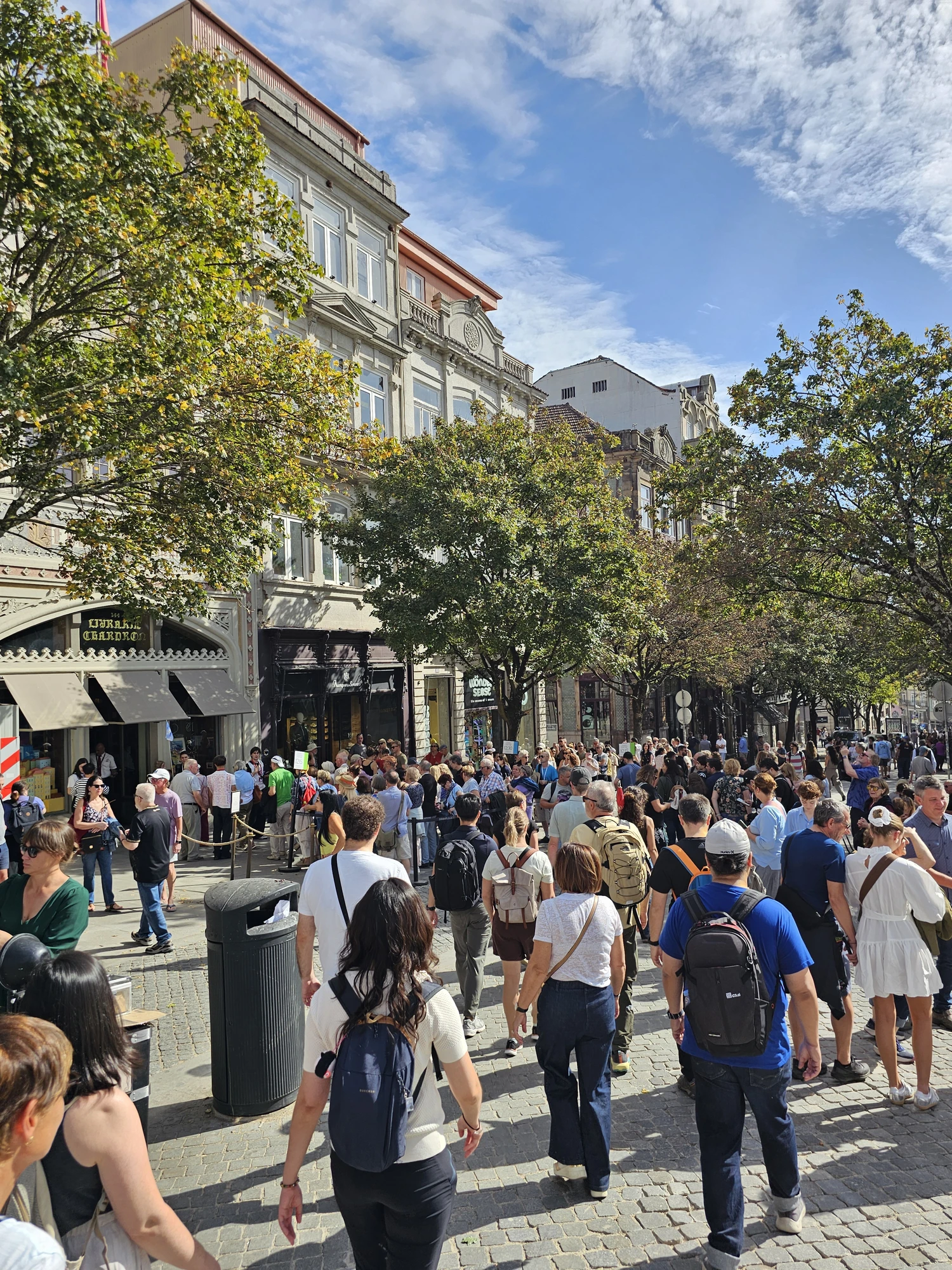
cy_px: 635
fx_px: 843
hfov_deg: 58.9
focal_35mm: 23
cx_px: 476
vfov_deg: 73.9
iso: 10
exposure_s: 1/593
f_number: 1.7
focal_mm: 6.3
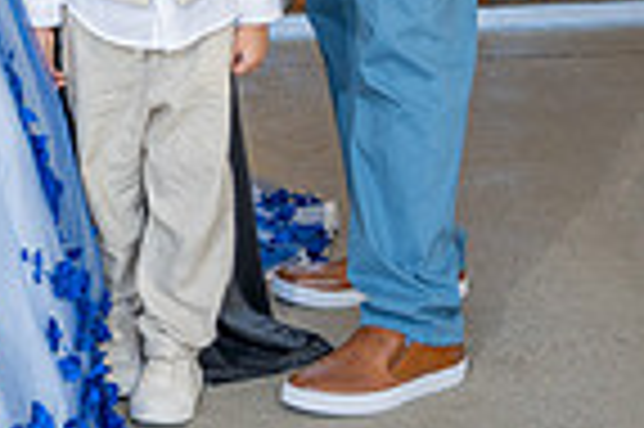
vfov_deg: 9.6
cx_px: -239
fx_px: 2448
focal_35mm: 137
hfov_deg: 14.3
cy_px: -277
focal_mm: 33.7
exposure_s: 1/125
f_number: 4.5
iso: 125
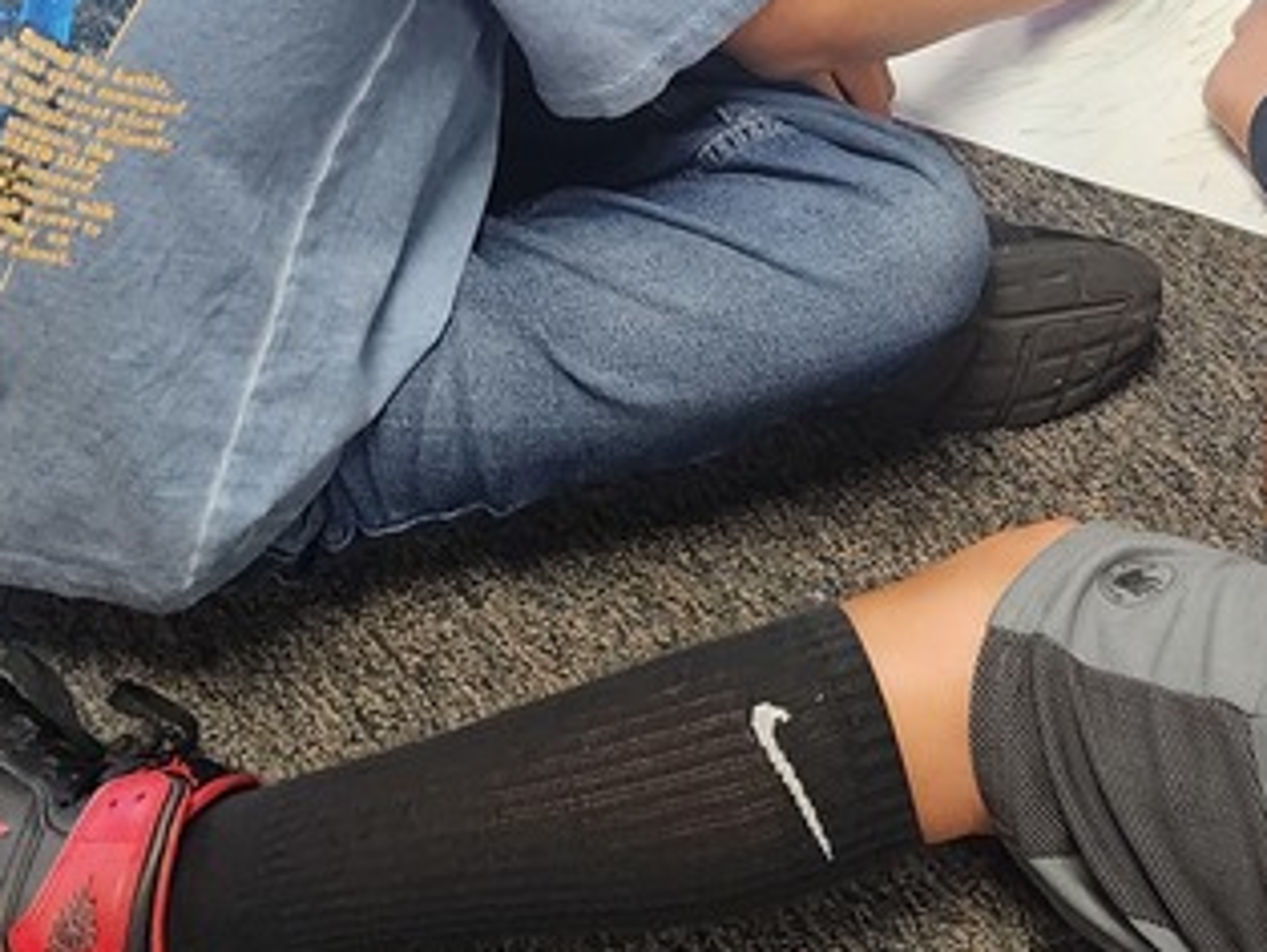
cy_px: -161
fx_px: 2747
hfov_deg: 24.5
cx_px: 1323
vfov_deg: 18.7
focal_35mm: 75
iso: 800
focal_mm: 6.4
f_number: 1.8
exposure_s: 1/120
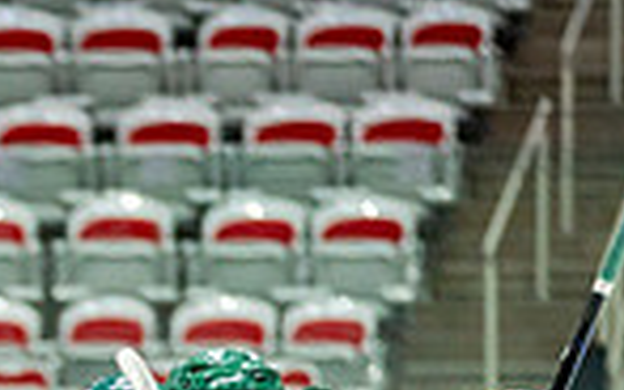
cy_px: 747
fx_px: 13151
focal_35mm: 773
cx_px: -133
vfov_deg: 1.7
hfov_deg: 2.7
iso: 1000
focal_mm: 180
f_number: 3.2
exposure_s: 1/640
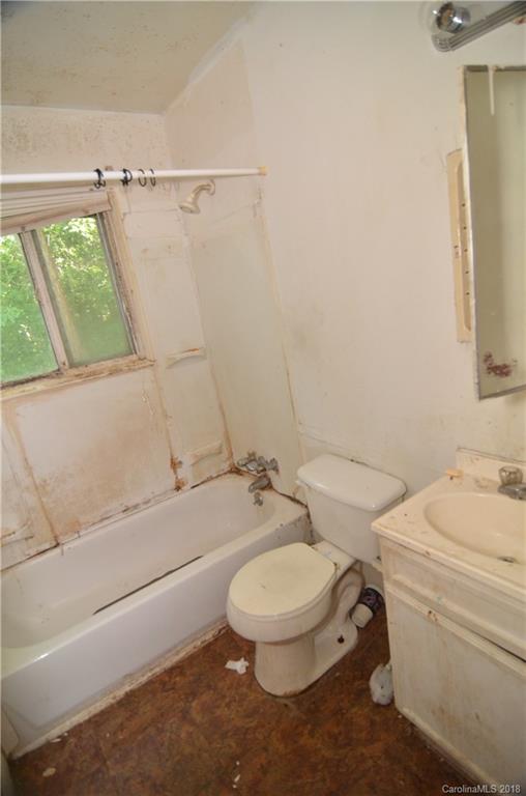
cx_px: 263
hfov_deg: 67.1
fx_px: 397
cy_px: 398
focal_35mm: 18
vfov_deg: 90.1
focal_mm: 12
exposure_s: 1/60
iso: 800
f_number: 4
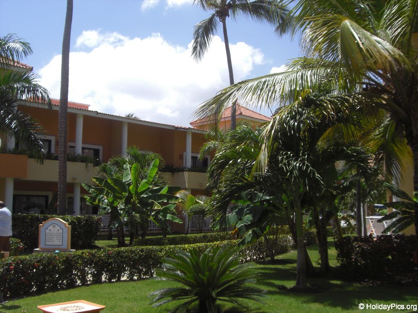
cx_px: 209
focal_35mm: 38
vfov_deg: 37.7
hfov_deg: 49.0
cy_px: 156
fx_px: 459
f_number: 8
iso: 64
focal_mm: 6.2
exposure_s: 1/160
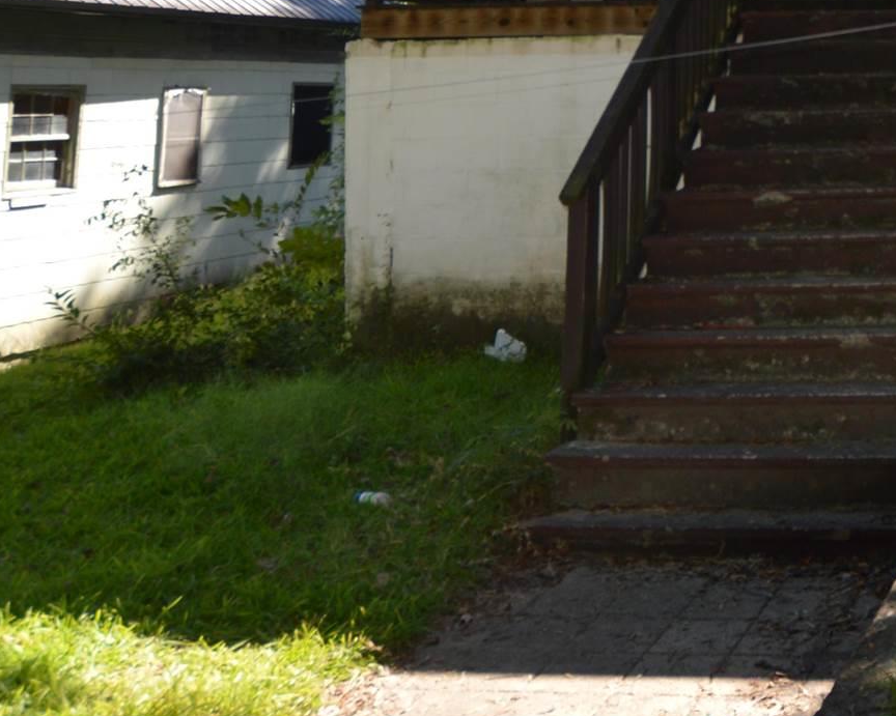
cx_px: 1025
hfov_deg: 32.2
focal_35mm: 50
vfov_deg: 26.7
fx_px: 1326
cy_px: -151
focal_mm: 10
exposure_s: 1/200
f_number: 4.5
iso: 100
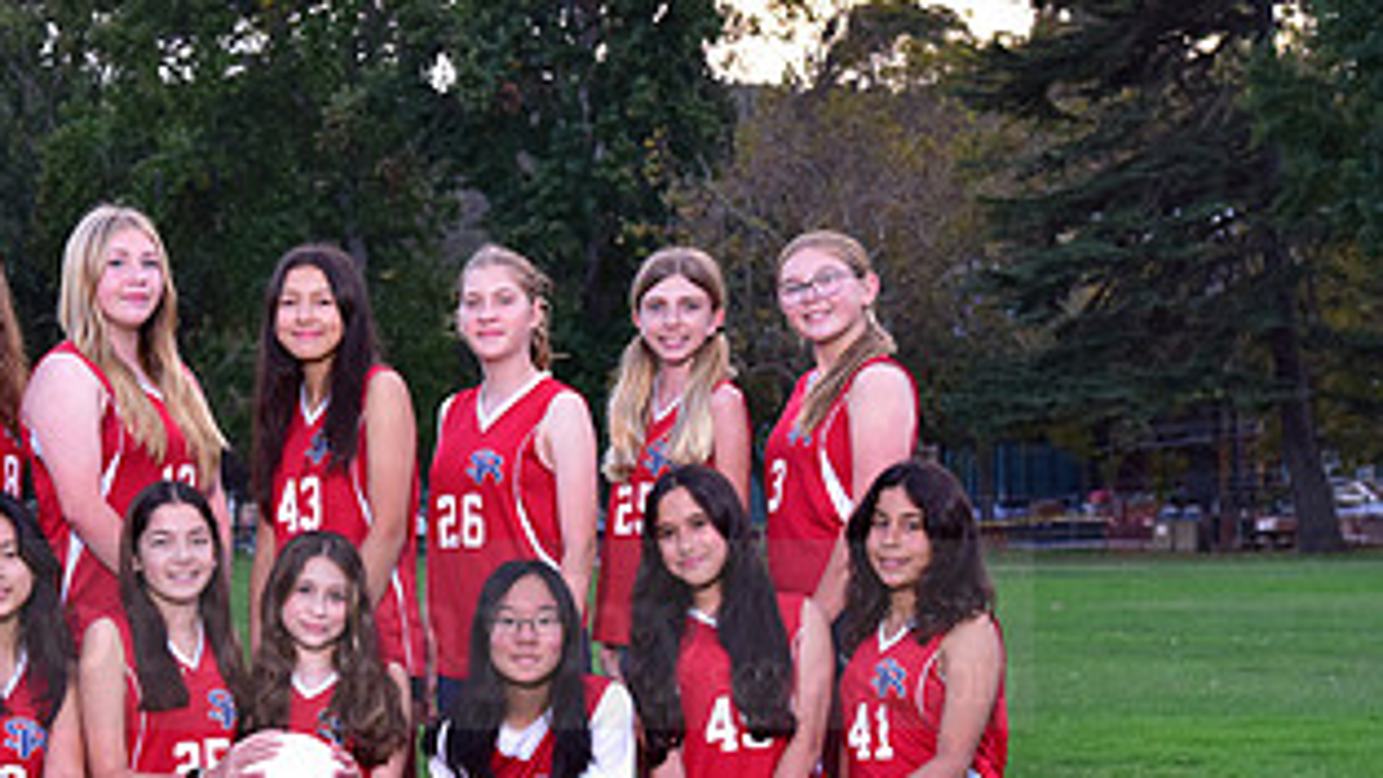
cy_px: 599
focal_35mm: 97
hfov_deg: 21.6
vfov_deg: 12.4
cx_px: 177
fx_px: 3557
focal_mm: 50
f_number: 5
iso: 640
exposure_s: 1/250
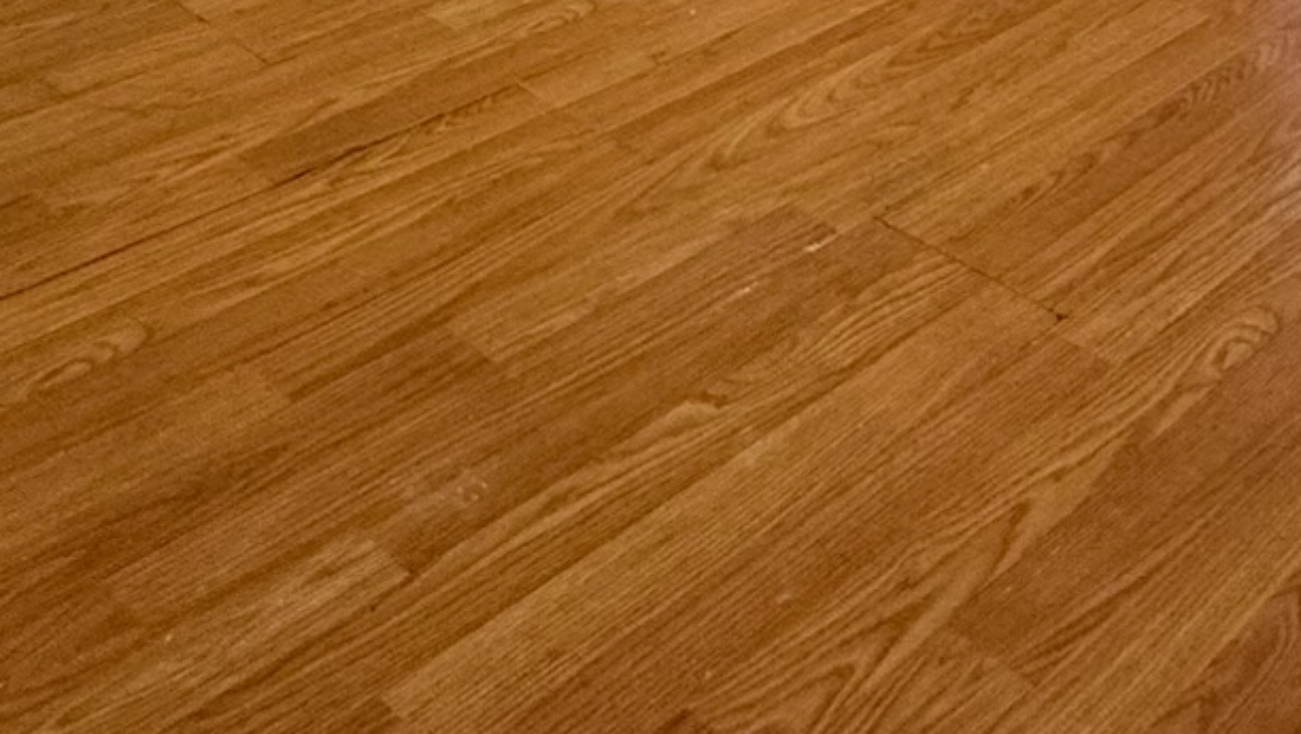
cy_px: -806
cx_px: 1299
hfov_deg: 36.5
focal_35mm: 51
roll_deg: -1.2
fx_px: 1760
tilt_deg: -0.6
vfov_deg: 16.6
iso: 200
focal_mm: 2.22
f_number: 2.2
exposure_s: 1/60
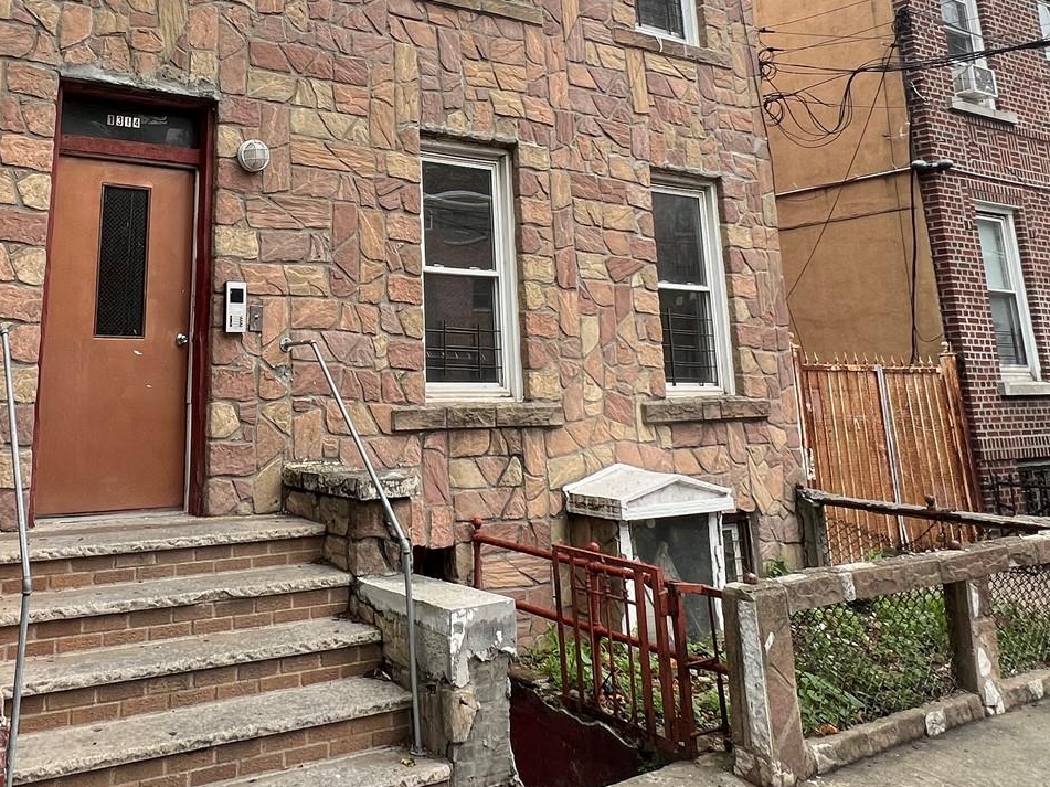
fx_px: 849
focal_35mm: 28
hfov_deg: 61.3
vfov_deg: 47.4
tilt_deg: +13.0
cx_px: 320
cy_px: 176
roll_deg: +0.1
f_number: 1.8
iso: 32
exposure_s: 1/99
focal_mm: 1.57
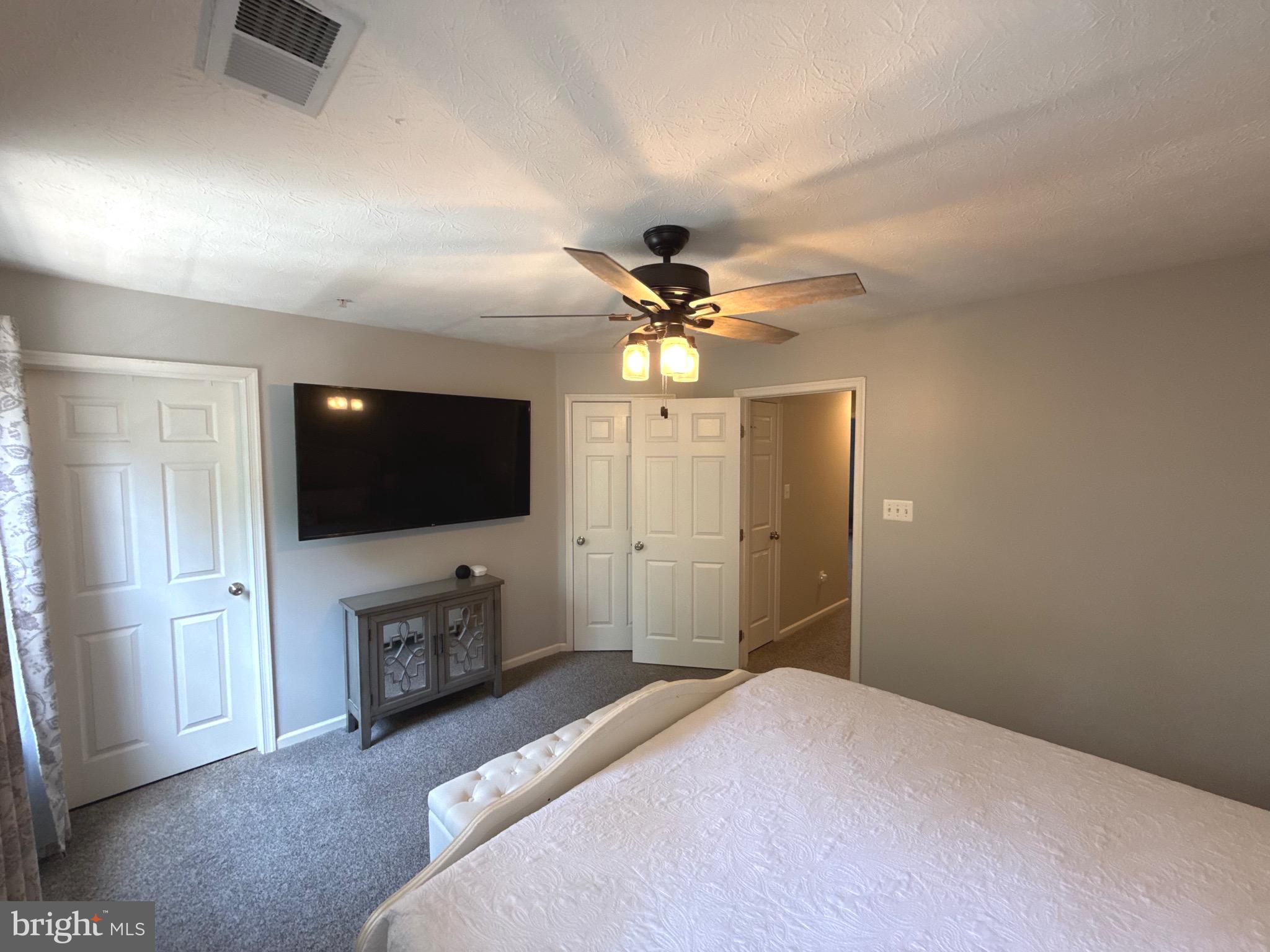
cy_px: 476
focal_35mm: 14
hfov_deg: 102.1
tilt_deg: -3.1
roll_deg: +0.2
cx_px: 635
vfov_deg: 85.7
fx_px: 514
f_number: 2.2
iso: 250
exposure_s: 1/60
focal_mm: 2.22
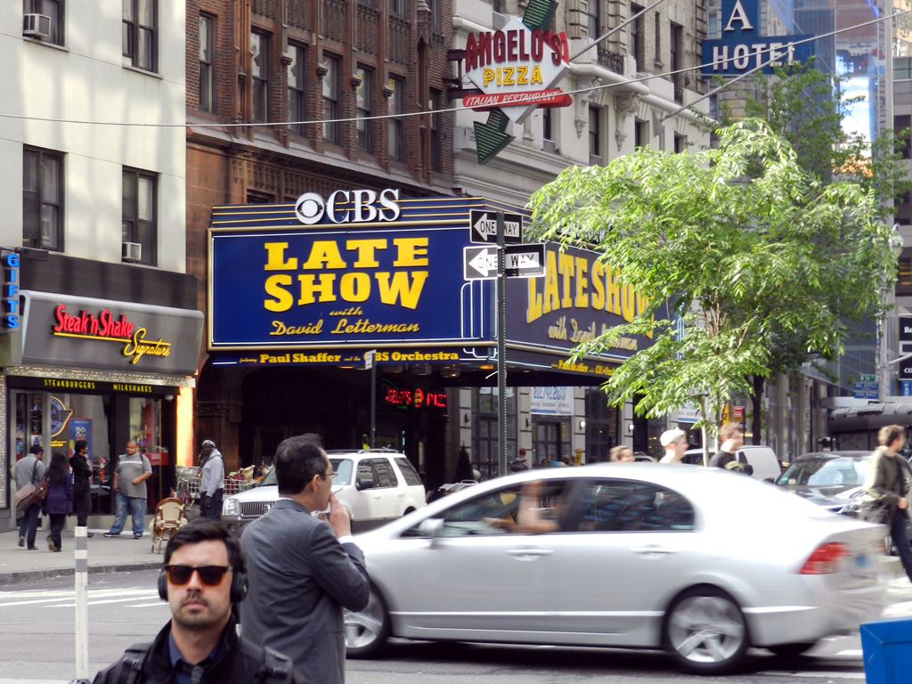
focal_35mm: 115
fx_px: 3030
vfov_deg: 12.9
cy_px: 342
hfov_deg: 17.1
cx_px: 456
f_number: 4.8
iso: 160
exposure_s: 1/50
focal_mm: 20.5
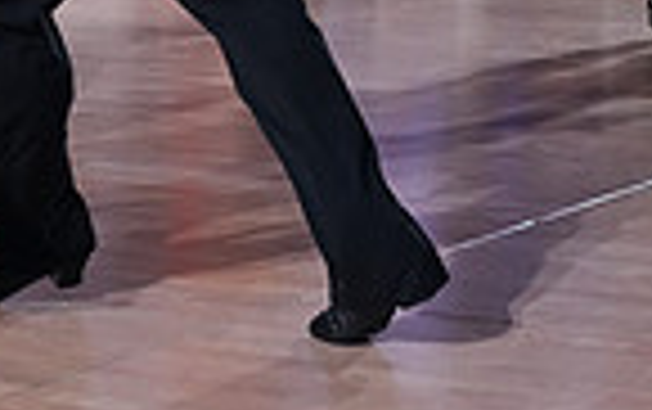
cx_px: -94
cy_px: -295
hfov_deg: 13.2
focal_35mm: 155
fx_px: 2757
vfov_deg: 8.2
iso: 3200
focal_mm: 38
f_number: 4
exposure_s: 1/500
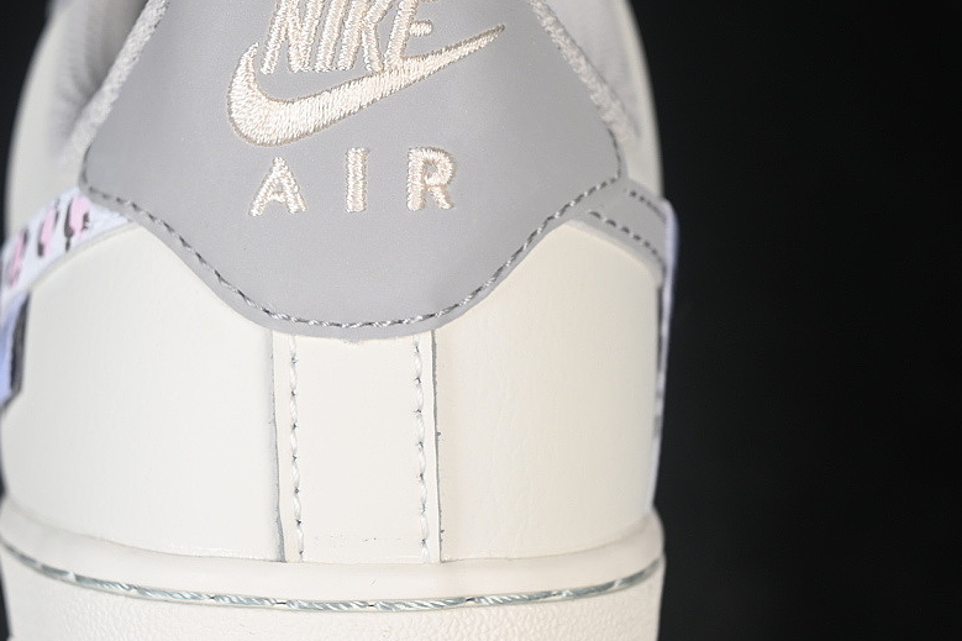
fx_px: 2778
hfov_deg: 19.6
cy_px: 359
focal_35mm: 104
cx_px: 345
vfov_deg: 13.2
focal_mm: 50
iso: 160
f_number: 7.1
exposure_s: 1/80
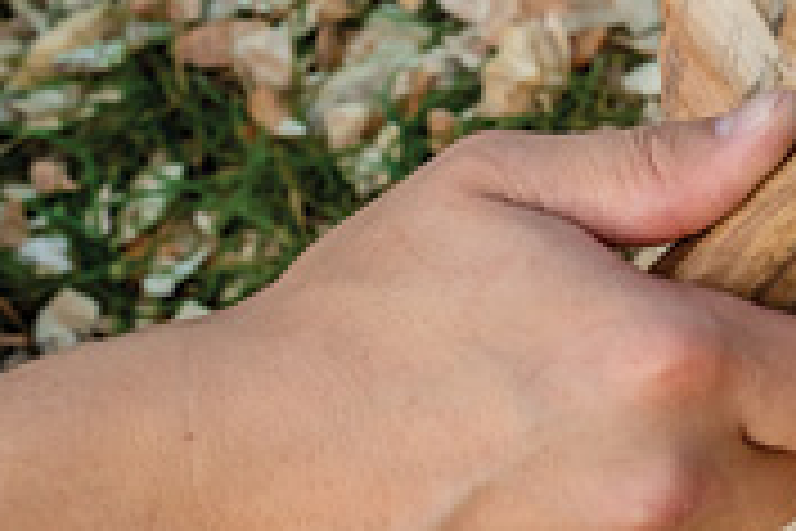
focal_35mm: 183
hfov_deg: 11.1
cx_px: 818
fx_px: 4046
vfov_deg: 7.5
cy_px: 340
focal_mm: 38
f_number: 6.3
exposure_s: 1/400
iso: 800
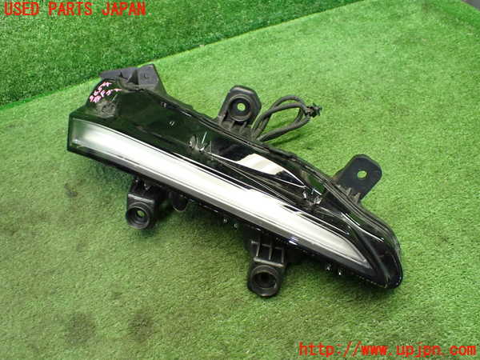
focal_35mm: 30
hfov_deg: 60.0
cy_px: 180
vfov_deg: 46.8
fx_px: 416
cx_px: 240
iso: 800
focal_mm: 5.4
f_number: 2.3
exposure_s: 1/100
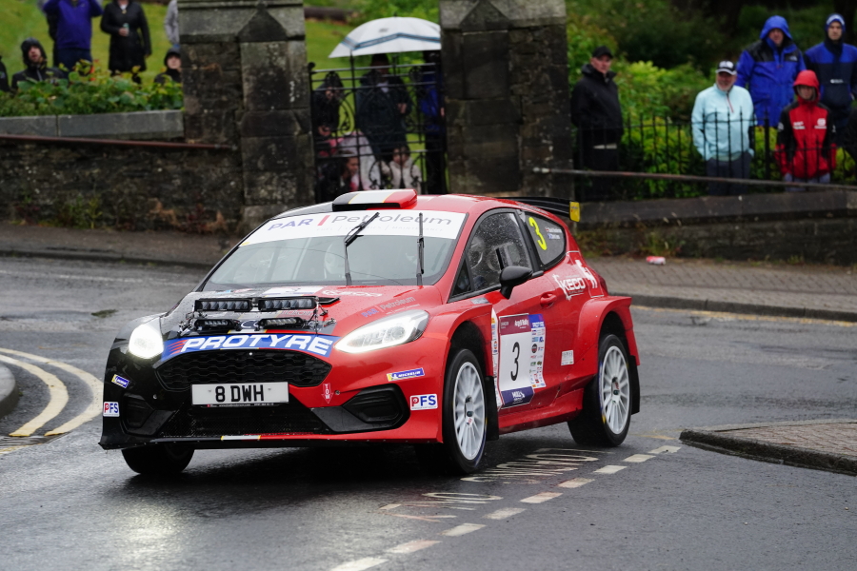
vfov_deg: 7.9
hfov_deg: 11.9
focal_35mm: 173
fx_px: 4118
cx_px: 428
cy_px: 286
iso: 2000
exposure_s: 1/400
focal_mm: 173
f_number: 4.5
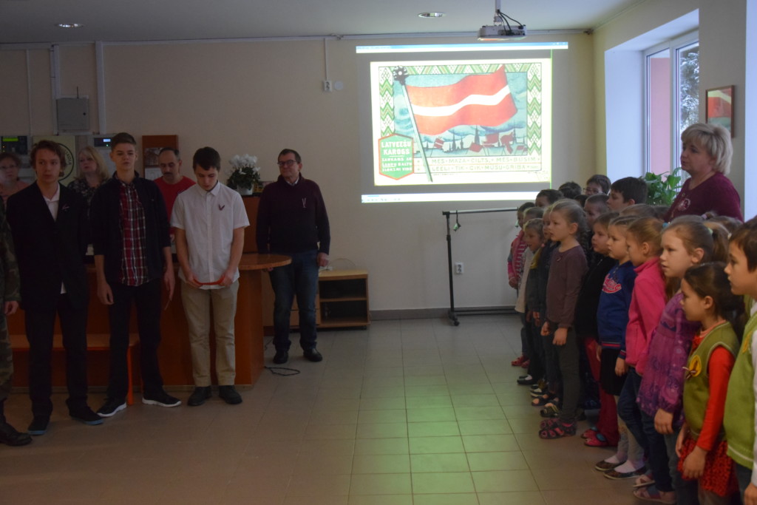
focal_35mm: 42
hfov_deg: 46.4
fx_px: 883
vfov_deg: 31.9
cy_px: 252
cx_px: 378
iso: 3200
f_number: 4
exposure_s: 1/100
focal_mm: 28
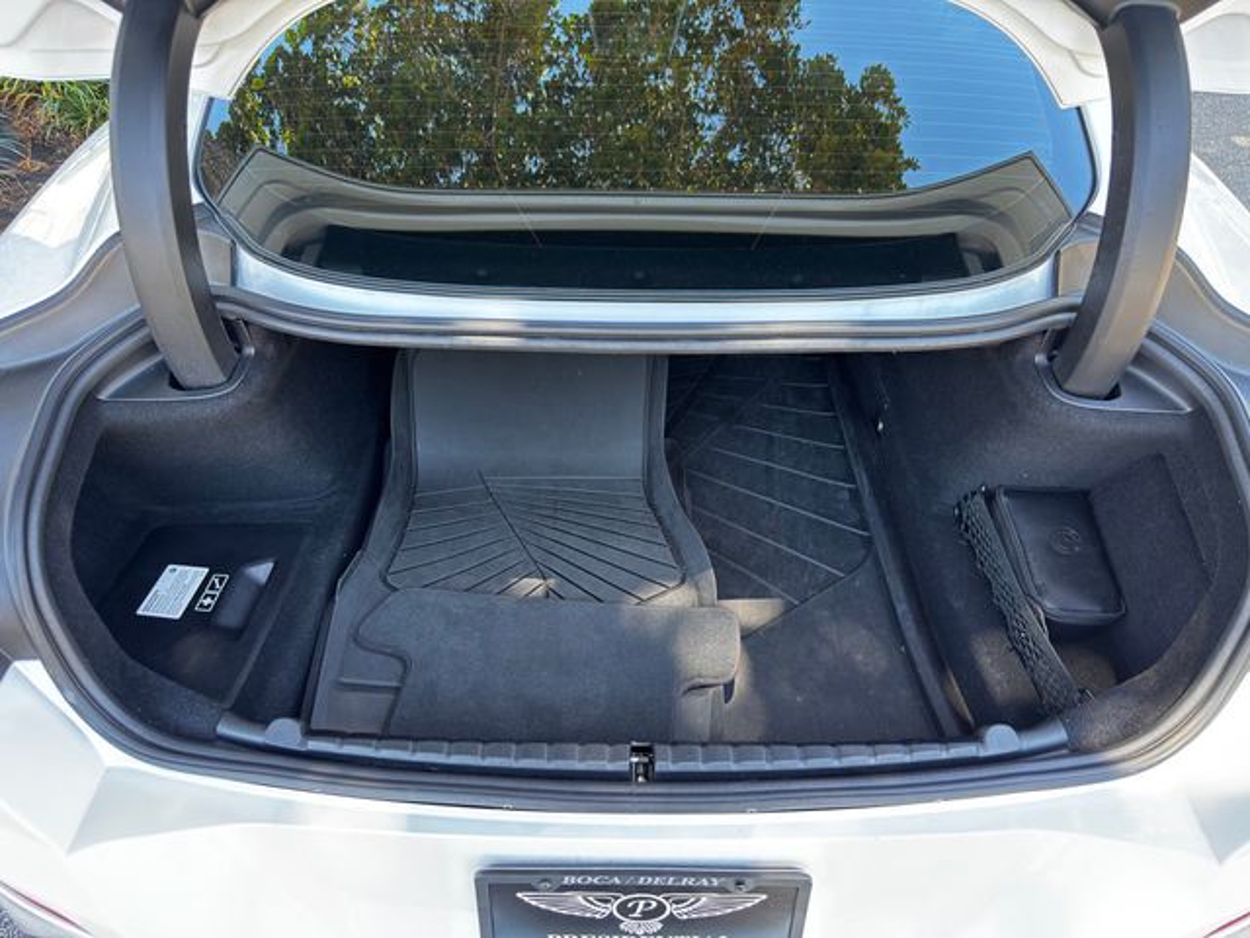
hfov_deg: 71.6
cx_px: 625
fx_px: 867
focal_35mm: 24
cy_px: 469
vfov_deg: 56.8
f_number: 1.78
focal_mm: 6.76
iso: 125
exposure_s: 1/83
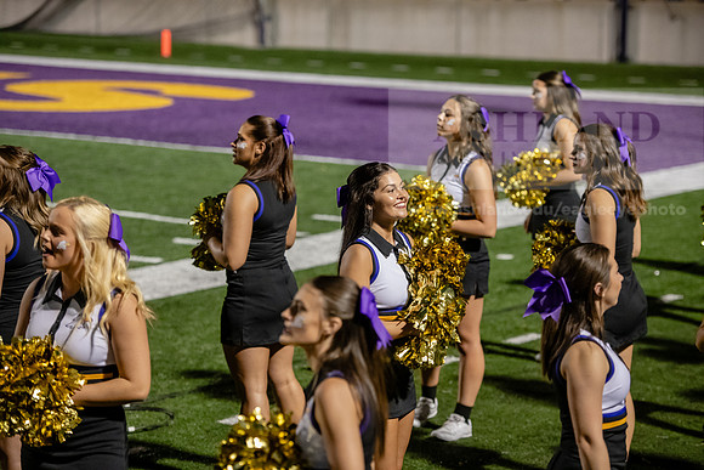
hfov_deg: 17.6
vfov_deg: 11.8
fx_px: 2269
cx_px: 352
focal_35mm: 116
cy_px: 235
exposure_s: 1/500
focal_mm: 116
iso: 4000
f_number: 3.2
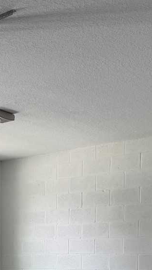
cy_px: 277
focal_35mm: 75
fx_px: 537
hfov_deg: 15.9
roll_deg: +0.6
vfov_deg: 26.5
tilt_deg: -1.0
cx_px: 14
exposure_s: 1/141
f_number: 1.78
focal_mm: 6.76
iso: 64
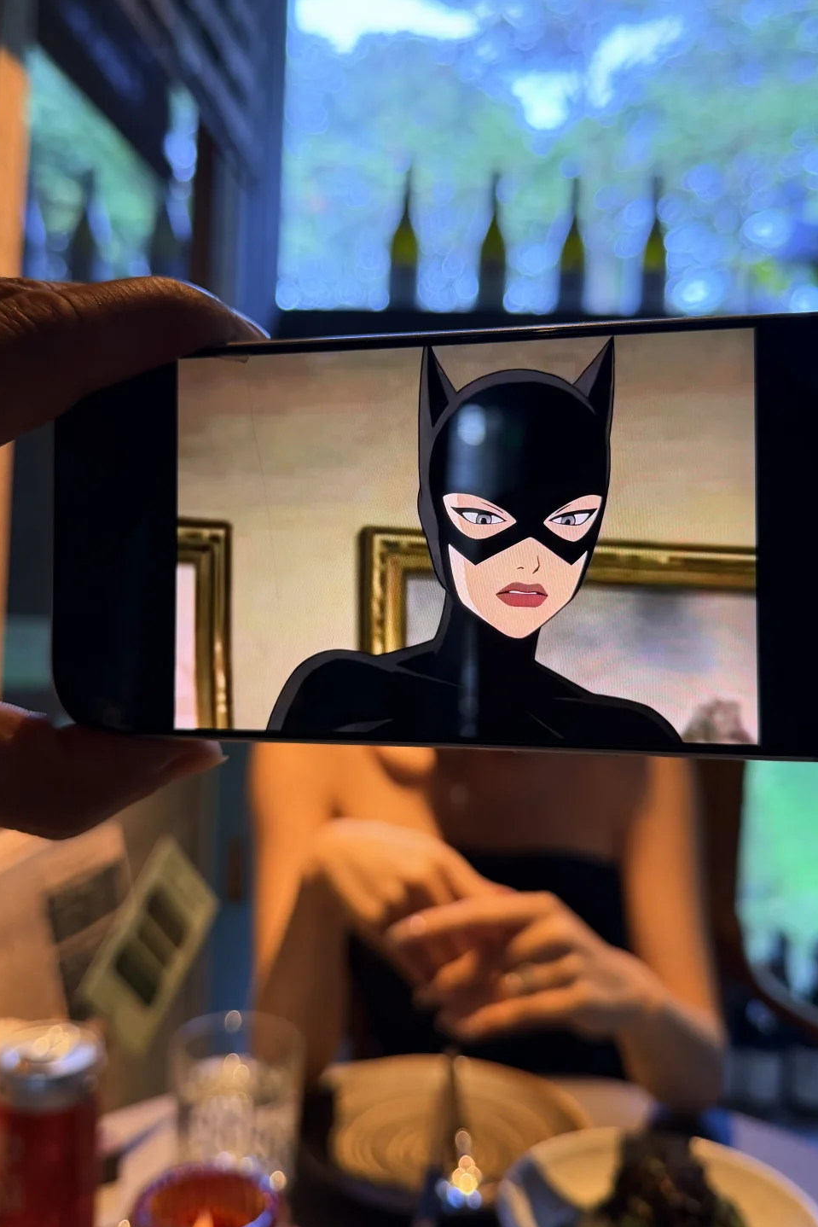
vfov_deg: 71.5
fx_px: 852
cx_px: 453
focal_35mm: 25
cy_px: 614
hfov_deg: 51.2
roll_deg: -2.9
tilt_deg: -0.8
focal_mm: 6.76
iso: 160
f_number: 1.78
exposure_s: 1/60
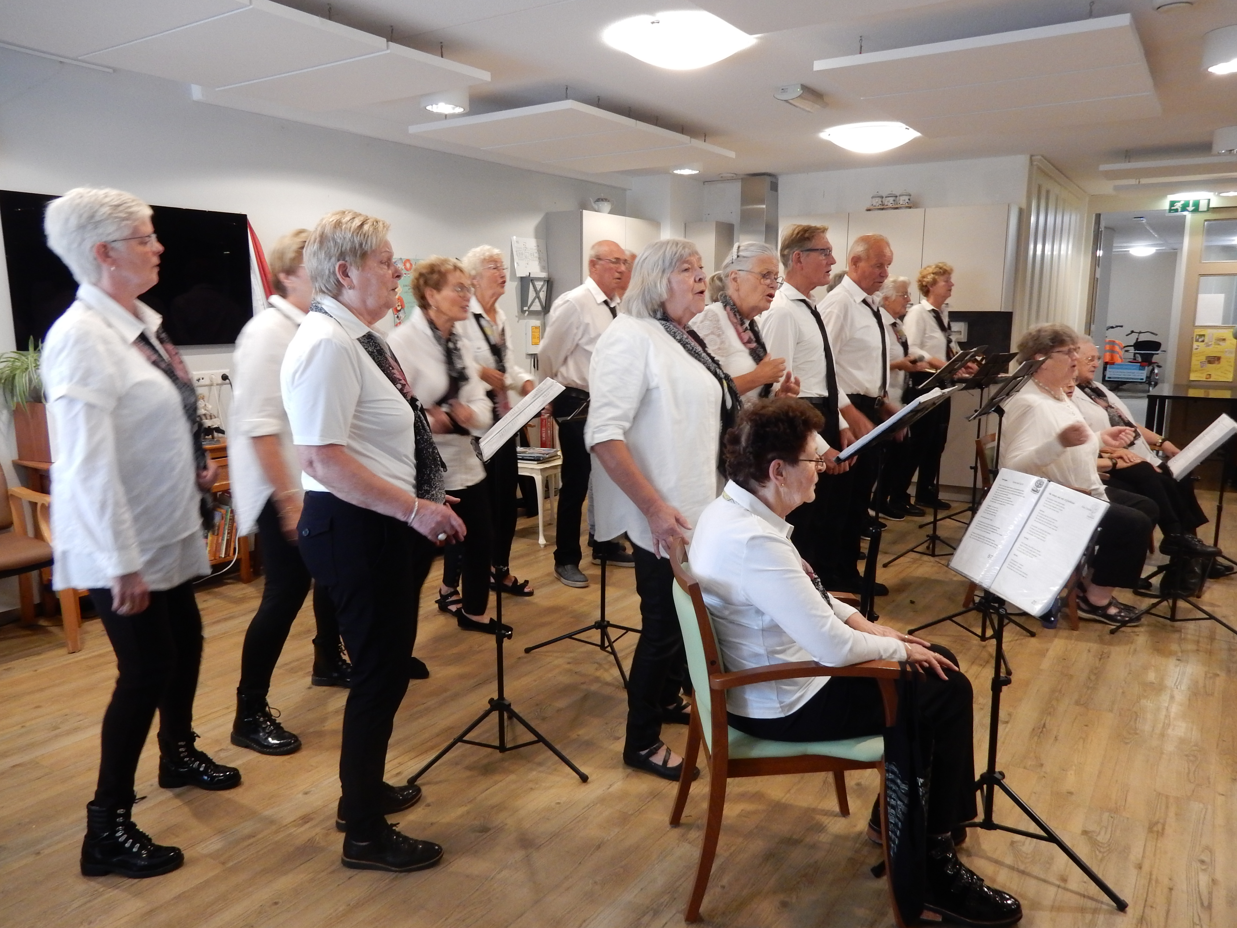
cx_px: 618
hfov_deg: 69.4
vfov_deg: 54.9
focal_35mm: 25
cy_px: 464
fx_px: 893
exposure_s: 1/20
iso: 400
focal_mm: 4.5
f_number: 3.7
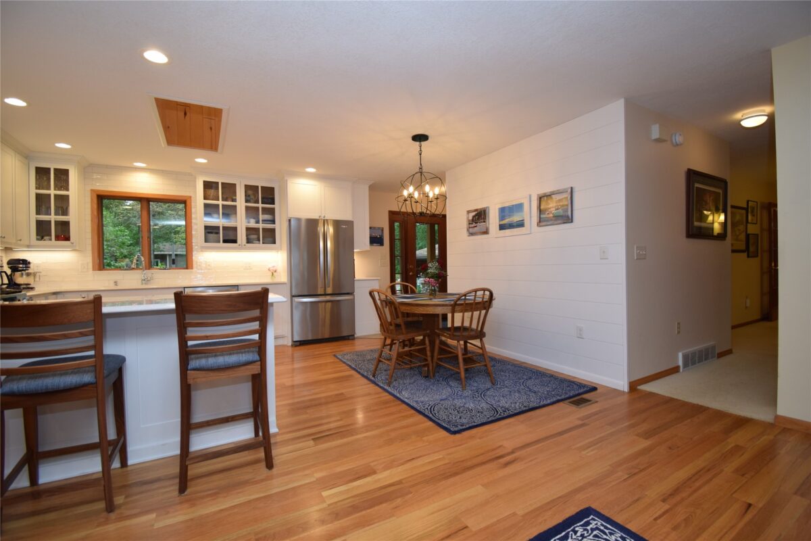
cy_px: 270
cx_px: 406
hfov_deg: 100.4
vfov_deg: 77.3
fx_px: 338
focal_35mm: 15
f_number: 4.5
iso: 400
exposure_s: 1/80
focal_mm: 10
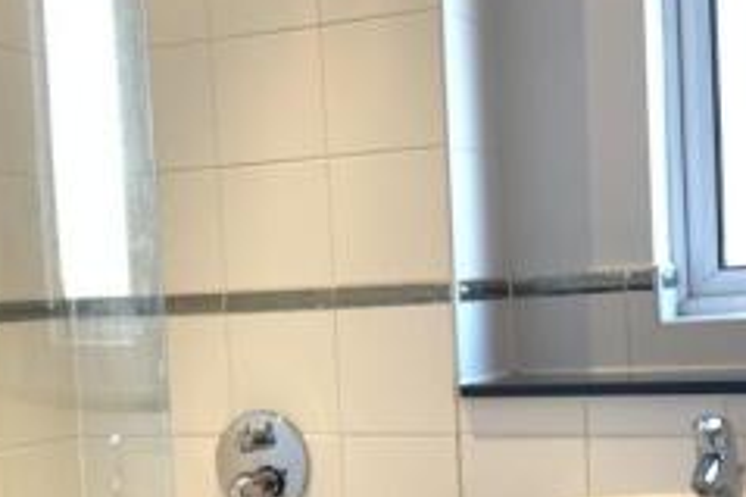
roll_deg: +1.4
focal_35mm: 66
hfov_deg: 30.5
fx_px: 1367
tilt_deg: -3.8
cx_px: 414
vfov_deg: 20.5
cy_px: 342
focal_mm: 4.25
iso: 50
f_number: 1.8
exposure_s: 1/50
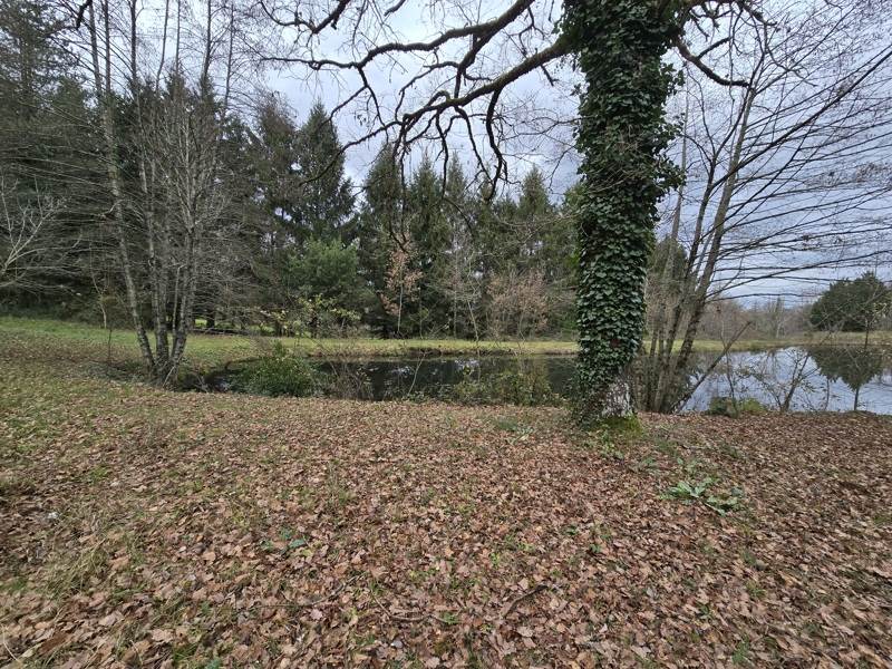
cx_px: 446
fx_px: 335
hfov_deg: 106.2
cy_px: 334
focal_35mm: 13
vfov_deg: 89.9
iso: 50
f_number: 2.2
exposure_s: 1/145
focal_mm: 2.2
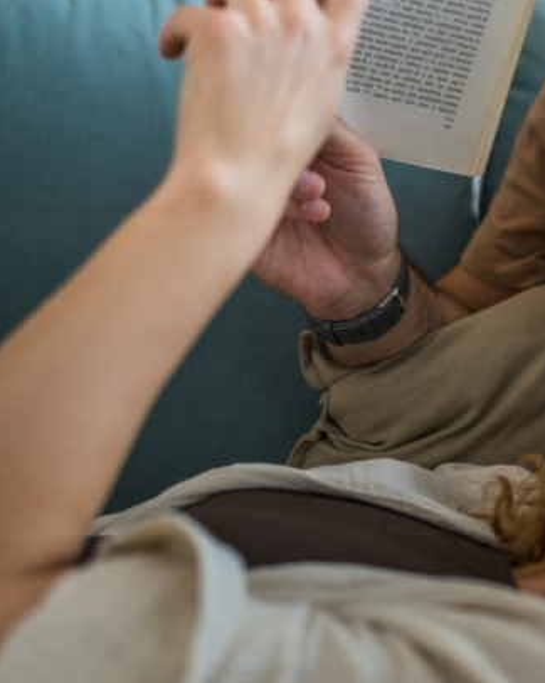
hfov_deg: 18.3
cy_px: 208
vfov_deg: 23.4
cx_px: 569
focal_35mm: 81
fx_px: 1636
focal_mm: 35
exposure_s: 1/800
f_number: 1.8
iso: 800
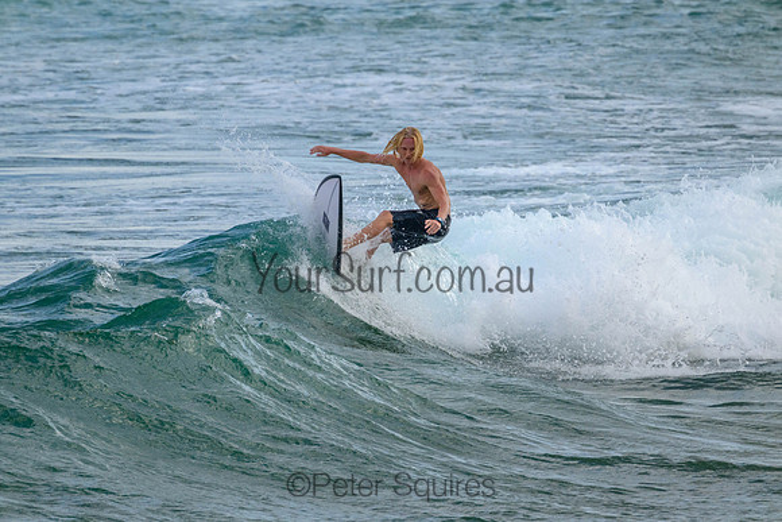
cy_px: 261
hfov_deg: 2.6
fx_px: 17381
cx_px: 391
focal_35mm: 800
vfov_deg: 1.7
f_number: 11
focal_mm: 800
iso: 1600
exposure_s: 1/2000
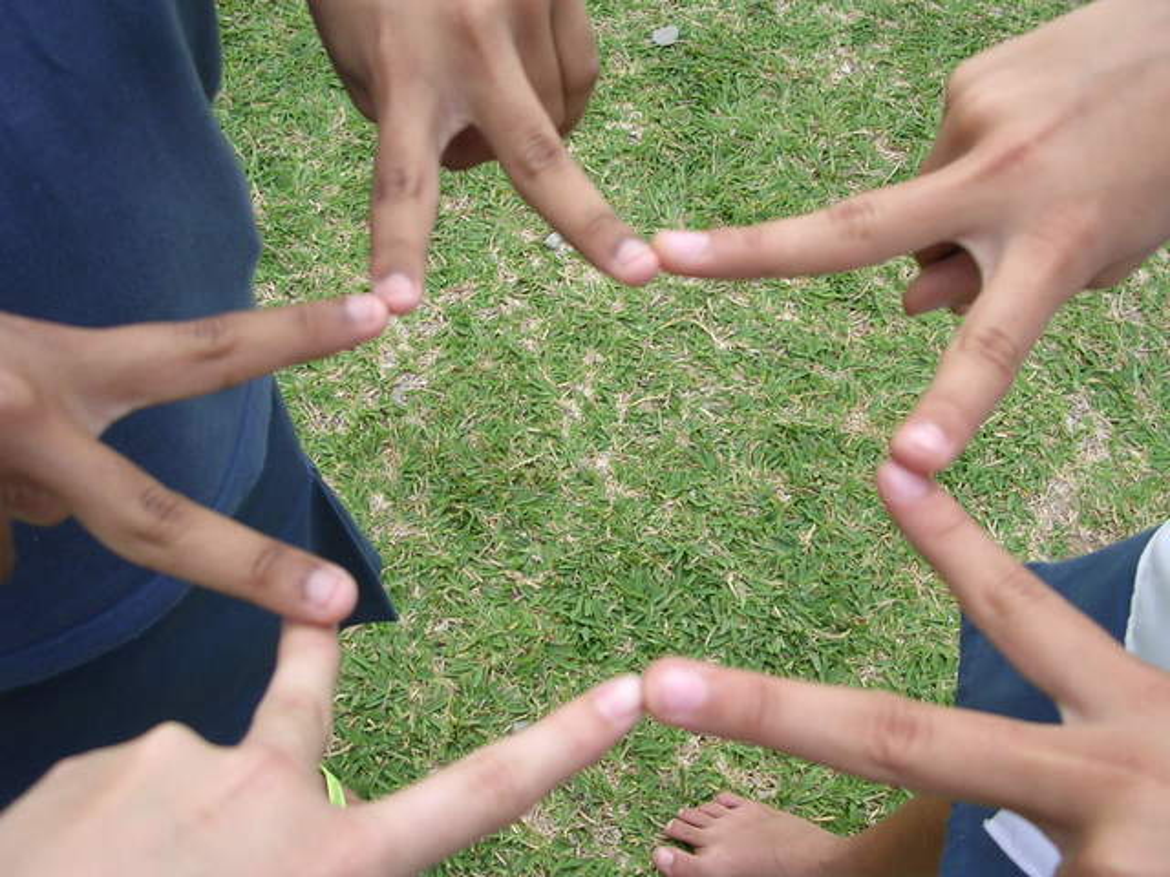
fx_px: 1284
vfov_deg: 37.7
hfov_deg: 49.0
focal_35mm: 38
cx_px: 585
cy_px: 438
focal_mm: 5.8
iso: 100
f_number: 2.8
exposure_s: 1/227
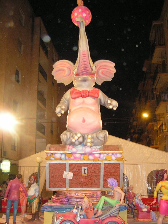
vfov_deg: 49.0
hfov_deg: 37.7
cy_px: 112
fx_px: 246
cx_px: 84
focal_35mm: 38
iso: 200
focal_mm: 6.3
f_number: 2.8
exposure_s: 1/40
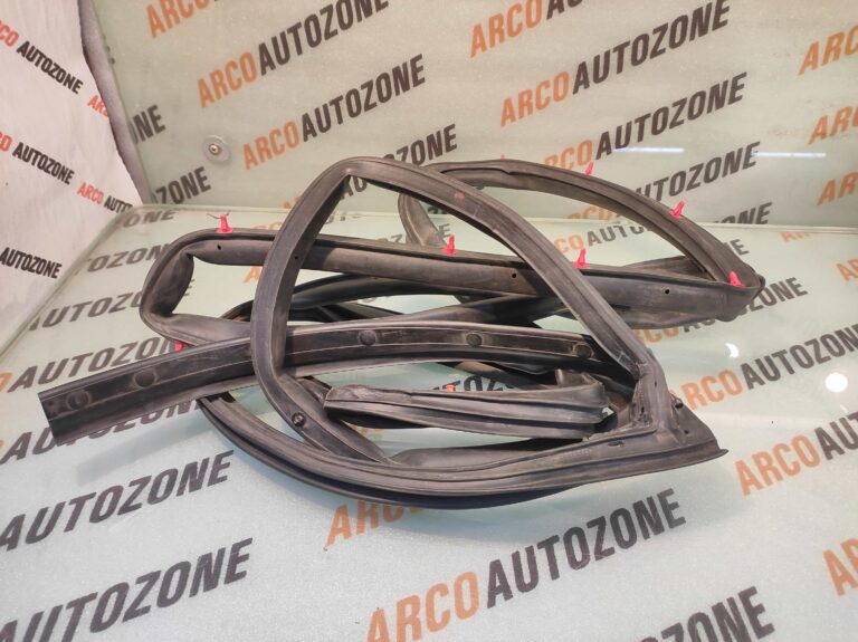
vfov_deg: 74.7
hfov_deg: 91.1
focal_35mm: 17
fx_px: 421
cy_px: 321
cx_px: 429
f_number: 1.79
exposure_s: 1/33
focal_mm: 4.74
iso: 233
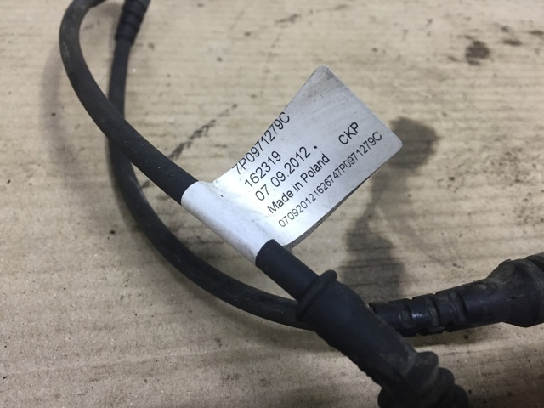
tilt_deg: -46.1
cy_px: 204
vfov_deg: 48.2
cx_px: 272
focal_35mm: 29
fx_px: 456
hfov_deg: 61.7
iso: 80
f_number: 2.2
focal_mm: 4.15
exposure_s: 1/33
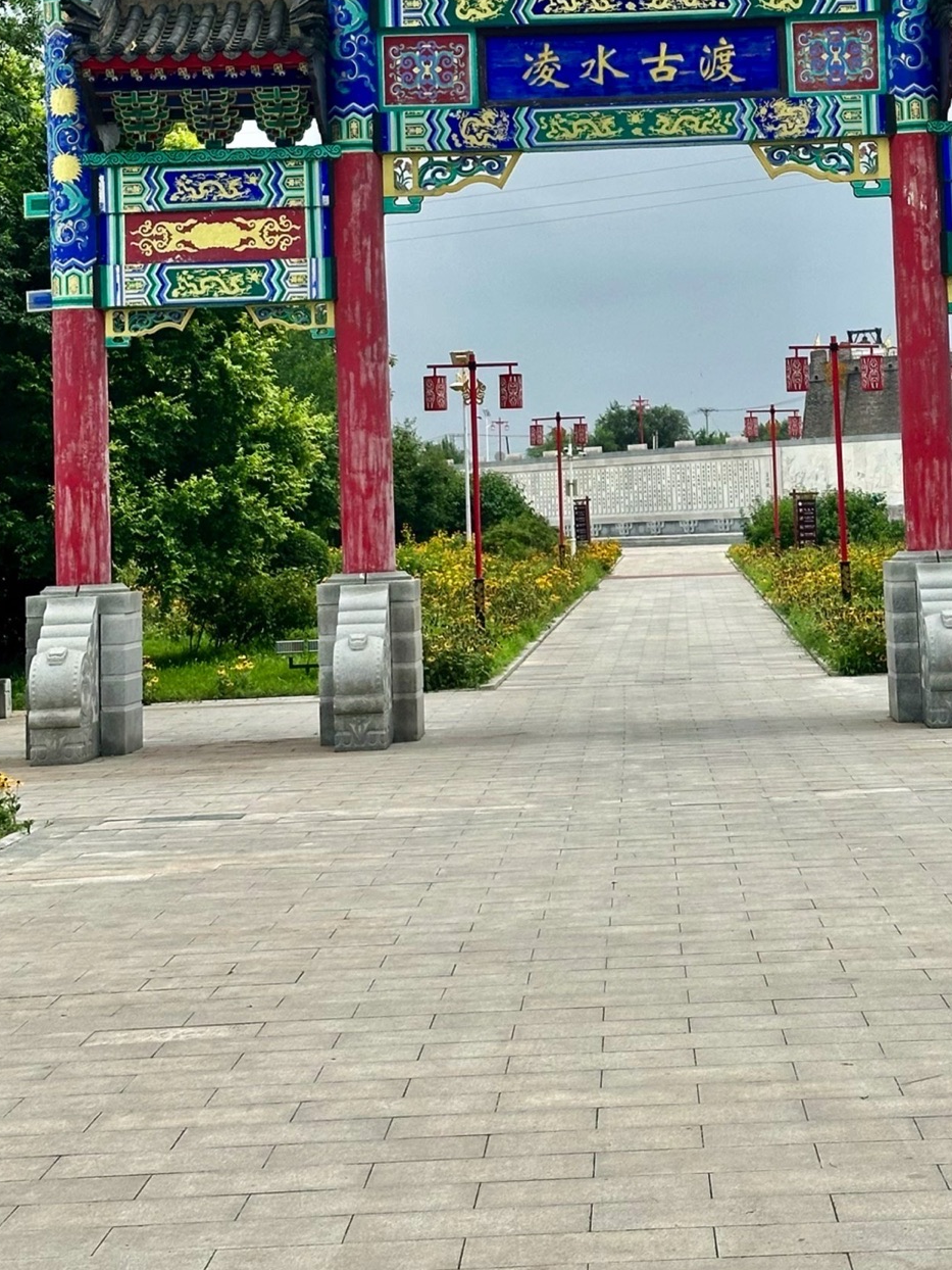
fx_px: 2897
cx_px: 654
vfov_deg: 24.3
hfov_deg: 18.6
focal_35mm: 79
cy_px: 249
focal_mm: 6.86
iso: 64
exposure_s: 1/3597
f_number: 1.78
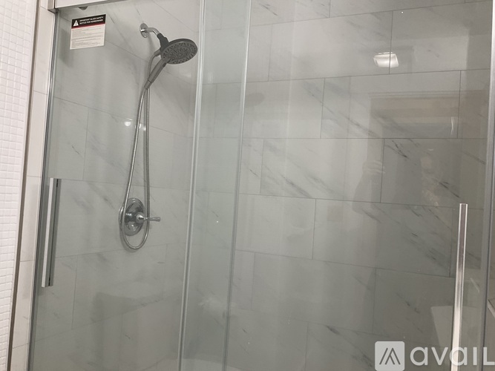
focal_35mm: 29
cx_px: 248
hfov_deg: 61.7
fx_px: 415
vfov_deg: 48.2
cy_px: 186
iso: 50
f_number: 1.8
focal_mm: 3
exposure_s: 1/120
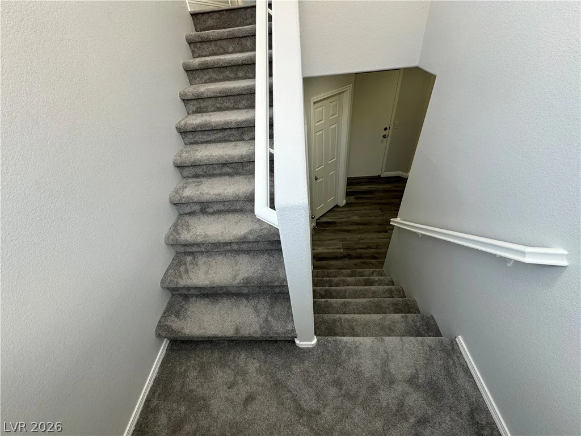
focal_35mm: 14
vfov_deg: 85.7
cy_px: 218
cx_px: 290
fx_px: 235
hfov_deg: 102.1
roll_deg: +6.8
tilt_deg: -40.6
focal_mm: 2.22
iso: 50
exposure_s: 1/120
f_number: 2.2
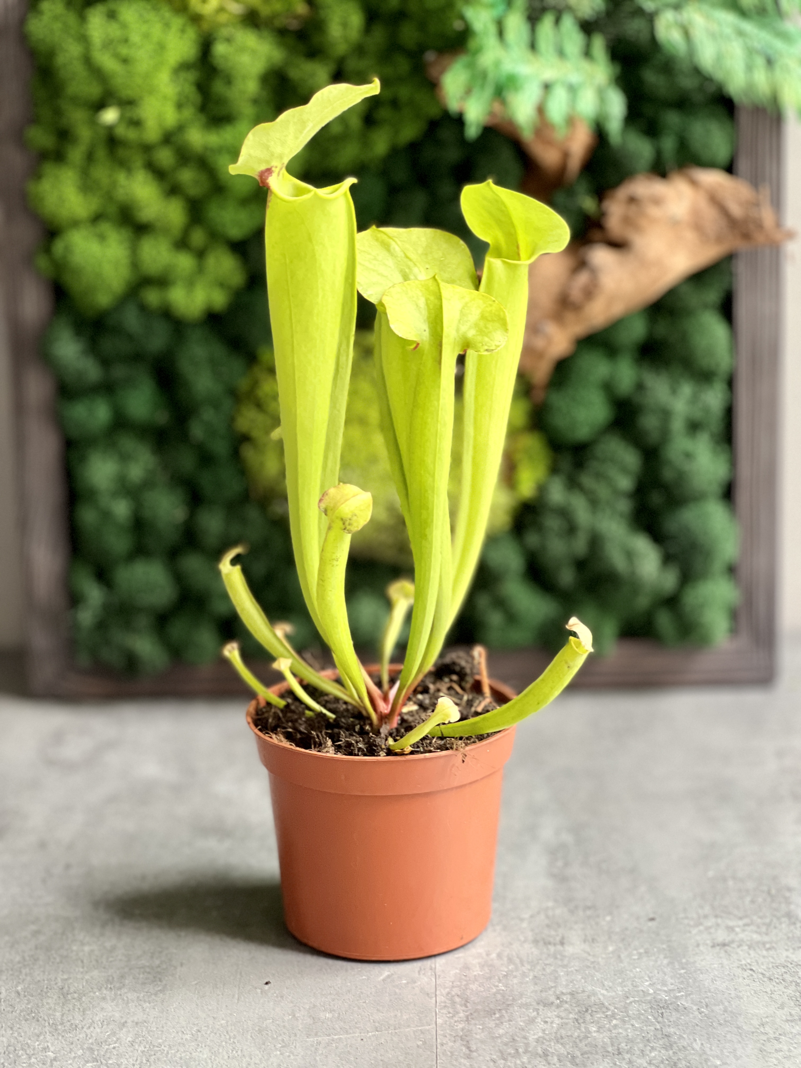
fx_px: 2376
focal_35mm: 77
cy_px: 534
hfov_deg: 19.1
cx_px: 400
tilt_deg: -14.7
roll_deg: +0.0
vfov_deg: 25.3
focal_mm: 9
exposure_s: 1/40
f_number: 2.8
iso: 250
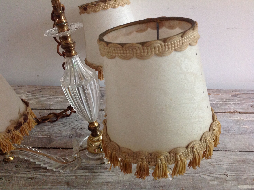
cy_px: 95
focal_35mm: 35
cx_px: 127
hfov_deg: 52.7
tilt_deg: -41.6
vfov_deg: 40.6
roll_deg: -2.4
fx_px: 256
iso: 250
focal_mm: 4.28
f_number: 2.4
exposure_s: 1/15
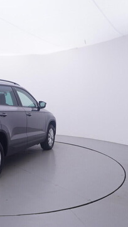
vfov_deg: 55.5
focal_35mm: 36
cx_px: -1
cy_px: 114
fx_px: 216
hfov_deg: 30.6
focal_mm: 15
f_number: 5
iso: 200
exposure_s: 1/80
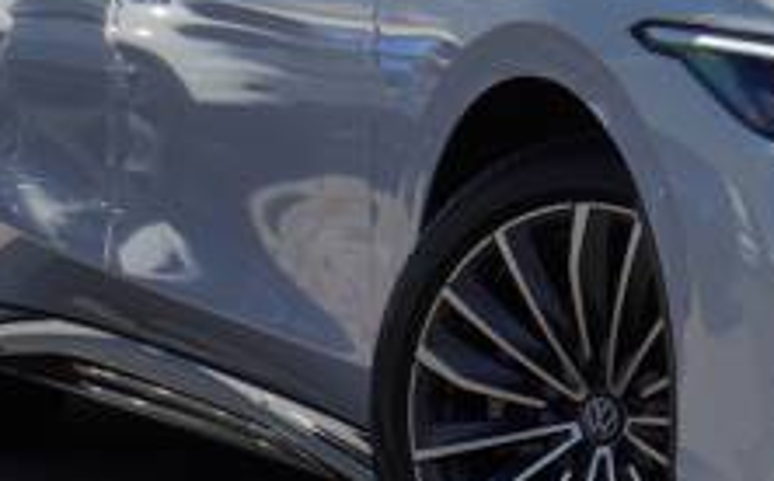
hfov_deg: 10.0
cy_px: 132
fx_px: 4370
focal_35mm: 207
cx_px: 882
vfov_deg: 6.3
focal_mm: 47
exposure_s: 1/1000
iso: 200
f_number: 5.6
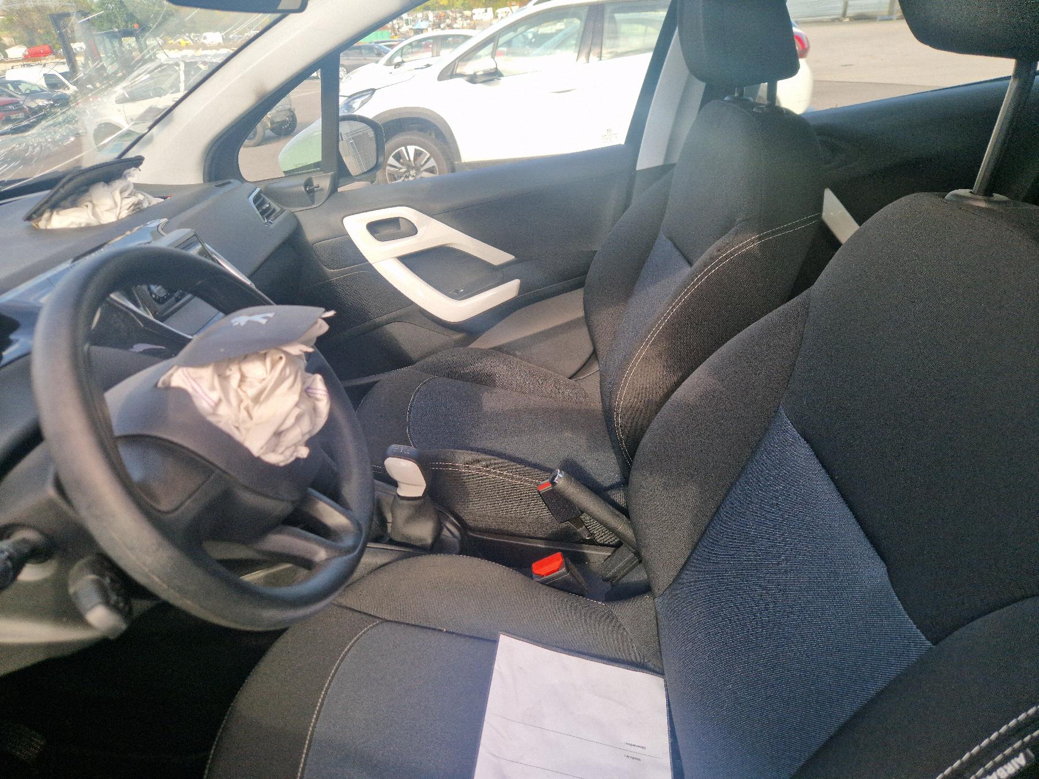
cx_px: 520
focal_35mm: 23
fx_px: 690
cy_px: 390
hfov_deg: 73.9
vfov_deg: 58.9
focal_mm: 5.4
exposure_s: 1/278
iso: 50
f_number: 1.8
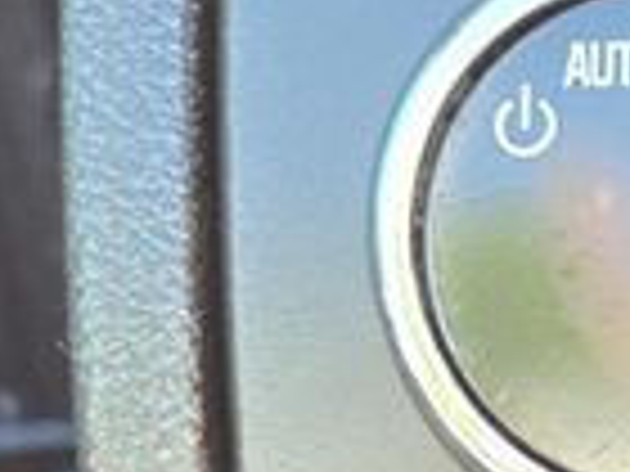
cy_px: 665
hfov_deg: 15.0
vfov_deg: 13.4
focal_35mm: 105
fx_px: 1911
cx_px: 1287
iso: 160
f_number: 1.8
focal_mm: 5.4
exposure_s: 1/120
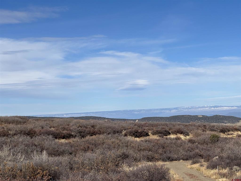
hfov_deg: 25.3
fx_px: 536
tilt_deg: +2.6
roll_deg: +2.2
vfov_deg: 19.1
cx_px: 120
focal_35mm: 77
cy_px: 90
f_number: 2.8
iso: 32
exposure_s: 1/1488
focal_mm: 9
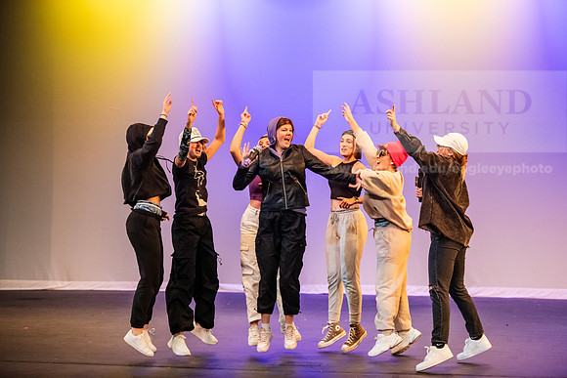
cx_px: 284
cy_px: 189
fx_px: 1654
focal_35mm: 105
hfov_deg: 19.5
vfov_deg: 13.0
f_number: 3.2
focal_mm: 105
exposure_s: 1/250
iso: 4000
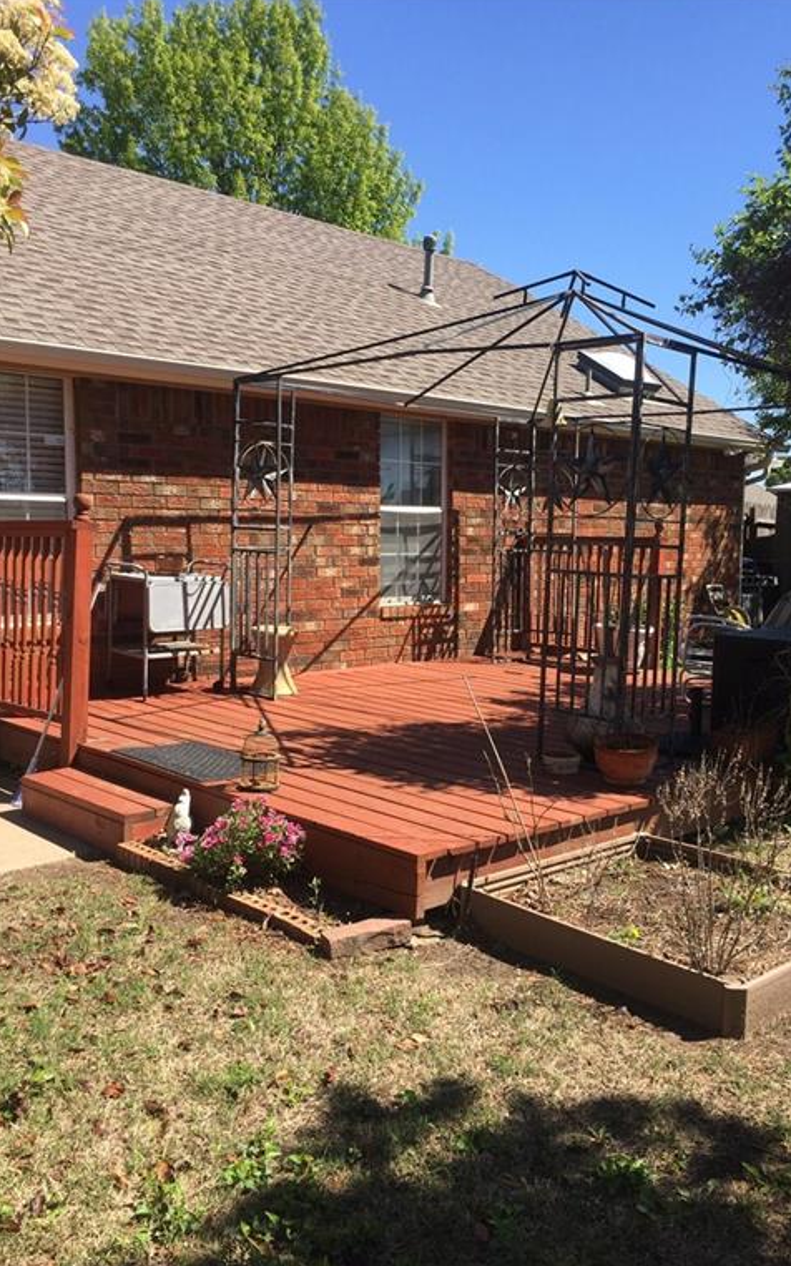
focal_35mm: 31
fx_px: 1070
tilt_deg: -5.5
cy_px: 630
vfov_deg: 61.2
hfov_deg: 40.6
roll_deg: -1.0
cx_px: 420
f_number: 2.2
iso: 32
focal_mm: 4.15
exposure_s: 1/1041
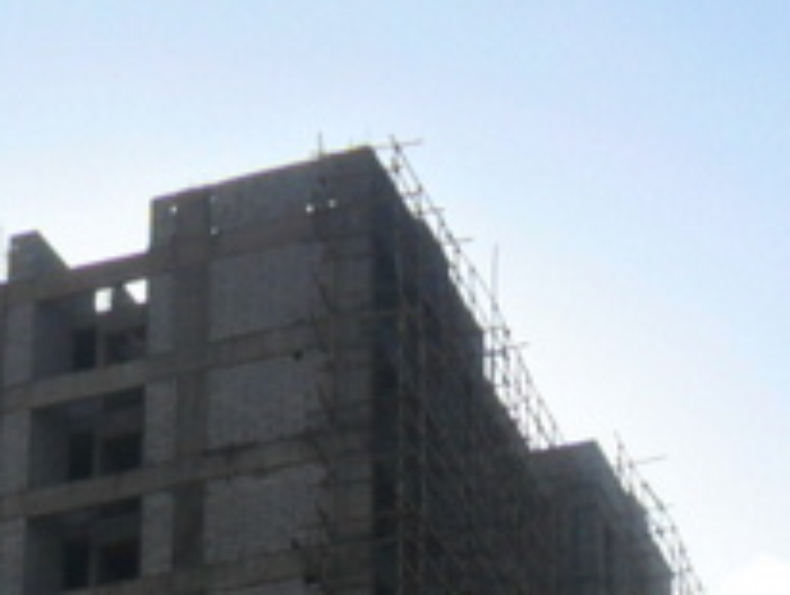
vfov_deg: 11.3
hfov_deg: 16.2
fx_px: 2765
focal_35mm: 121
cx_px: 230
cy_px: 1104
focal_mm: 5.7
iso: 100
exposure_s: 1/250
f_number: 9.4
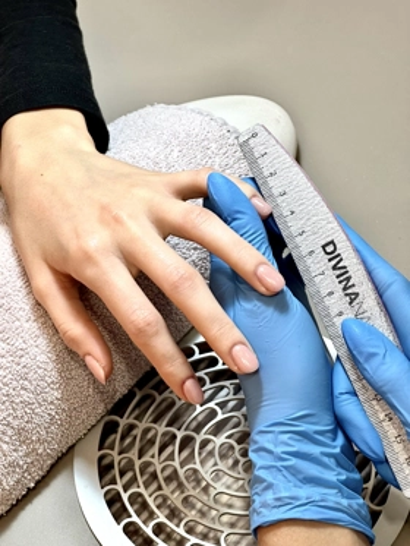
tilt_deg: -48.9
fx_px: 1215
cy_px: 273
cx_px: 205
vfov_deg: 25.3
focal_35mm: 77
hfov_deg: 19.1
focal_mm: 9
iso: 80
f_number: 2.8
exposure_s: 1/100
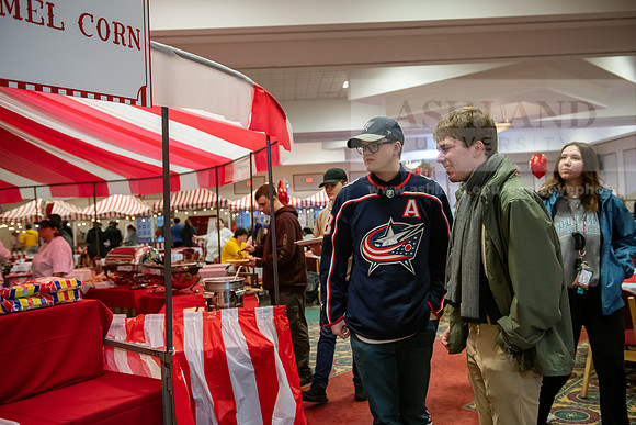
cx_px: 318
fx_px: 618
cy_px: 212
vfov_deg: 37.9
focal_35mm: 35
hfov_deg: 54.4
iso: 1600
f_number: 3.5
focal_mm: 35
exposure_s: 1/160
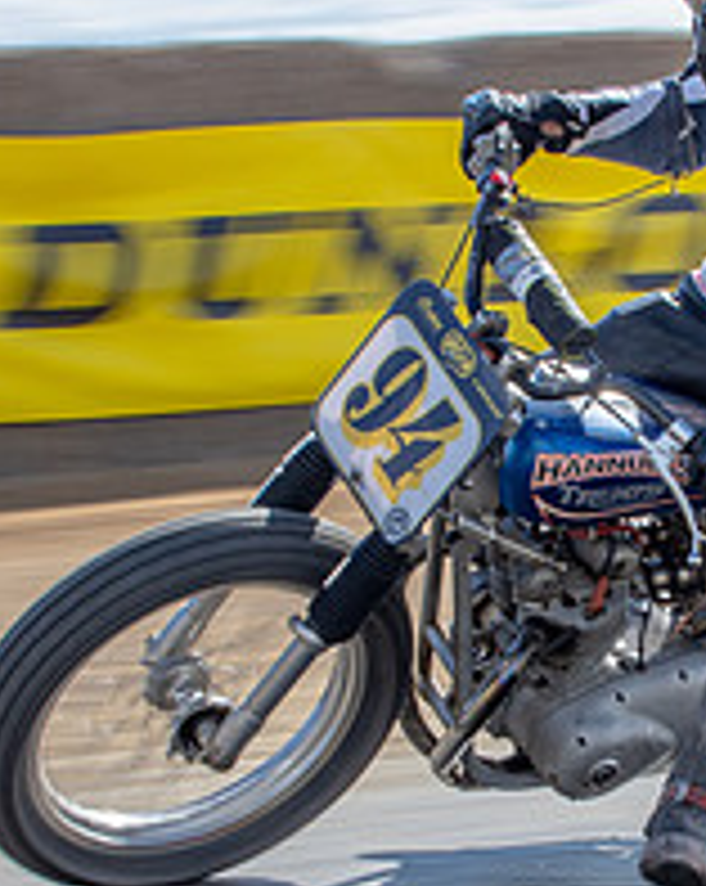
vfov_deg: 10.7
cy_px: 516
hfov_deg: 8.5
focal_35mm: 181
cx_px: 582
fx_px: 4738
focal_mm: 38
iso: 100
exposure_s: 1/125
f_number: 10
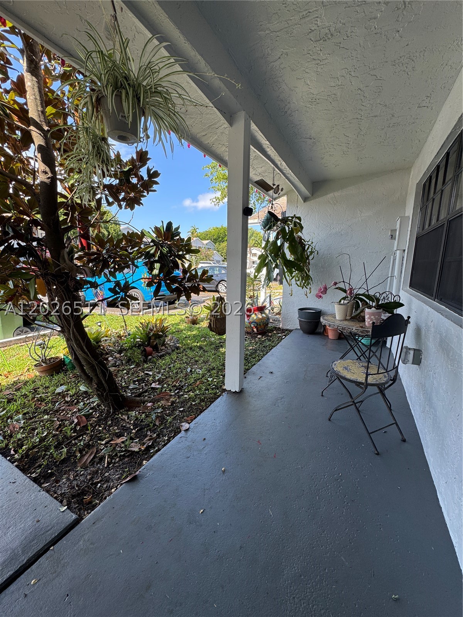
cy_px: 308
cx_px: 232
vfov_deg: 102.1
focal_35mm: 14
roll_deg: -0.5
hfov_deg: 85.7
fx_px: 250
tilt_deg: -10.9
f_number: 2.2
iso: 40
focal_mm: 2.22
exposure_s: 1/296
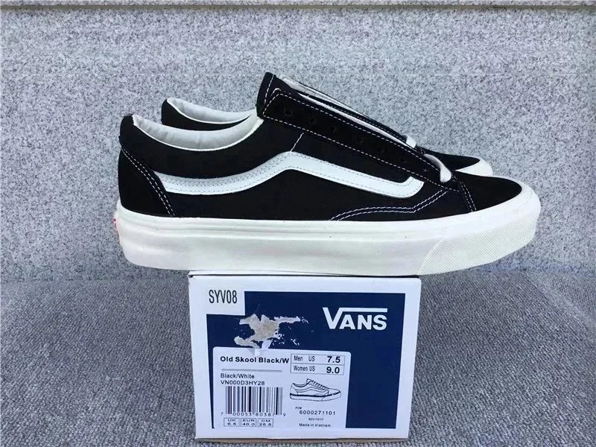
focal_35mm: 31
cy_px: 224
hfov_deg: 58.4
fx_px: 534
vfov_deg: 45.4
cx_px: 298
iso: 25
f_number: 2.4
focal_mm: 3.3
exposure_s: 1/222
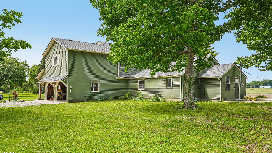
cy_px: 71
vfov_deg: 37.8
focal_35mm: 31
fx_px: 224
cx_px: 136
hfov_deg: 62.6
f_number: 8
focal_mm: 29
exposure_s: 1/125
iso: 100
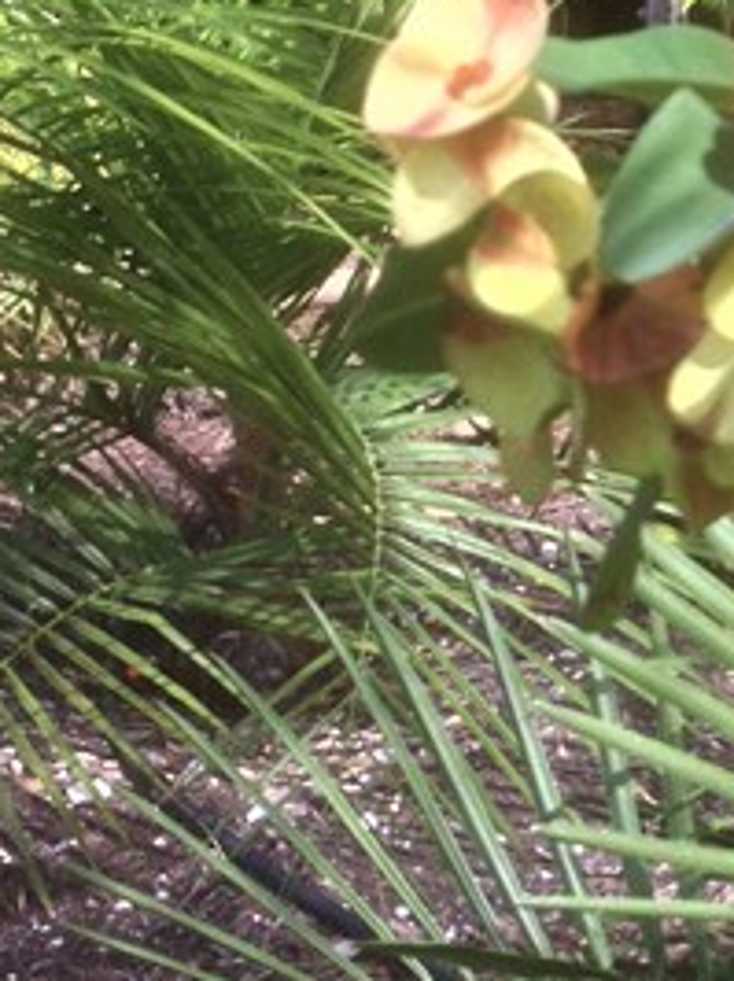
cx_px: 854
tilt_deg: -17.2
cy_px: 507
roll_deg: +0.0
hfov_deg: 14.5
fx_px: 2803
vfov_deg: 19.9
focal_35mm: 99
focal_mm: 4.28
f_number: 2.4
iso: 50
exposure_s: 1/699
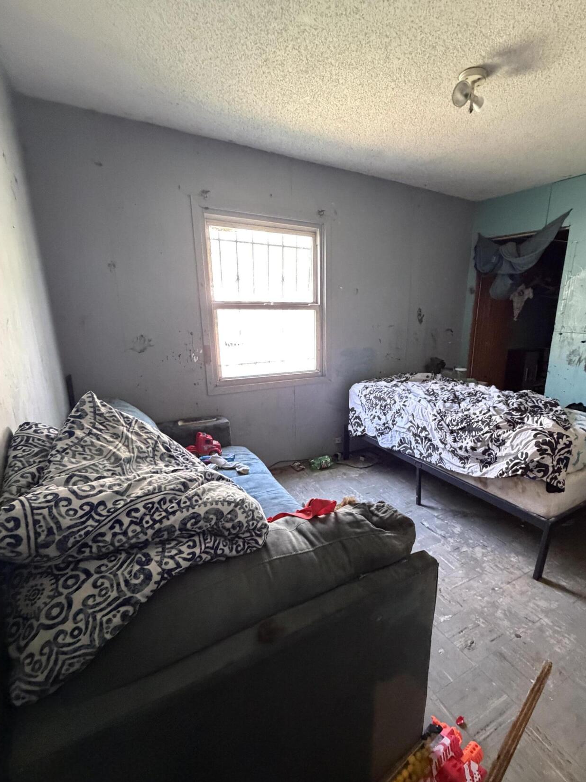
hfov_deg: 73.9
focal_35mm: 17
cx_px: 352
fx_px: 384
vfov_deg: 90.9
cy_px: 413
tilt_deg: -15.6
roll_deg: -1.1
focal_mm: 2.22
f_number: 2.2
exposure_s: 1/60
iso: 800
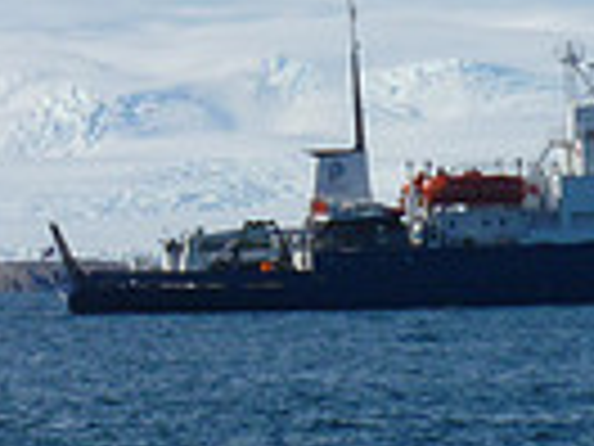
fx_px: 8957
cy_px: 29
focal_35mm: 522
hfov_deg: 3.8
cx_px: 40
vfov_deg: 2.8
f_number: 4.4
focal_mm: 19.5
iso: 80
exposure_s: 1/1000
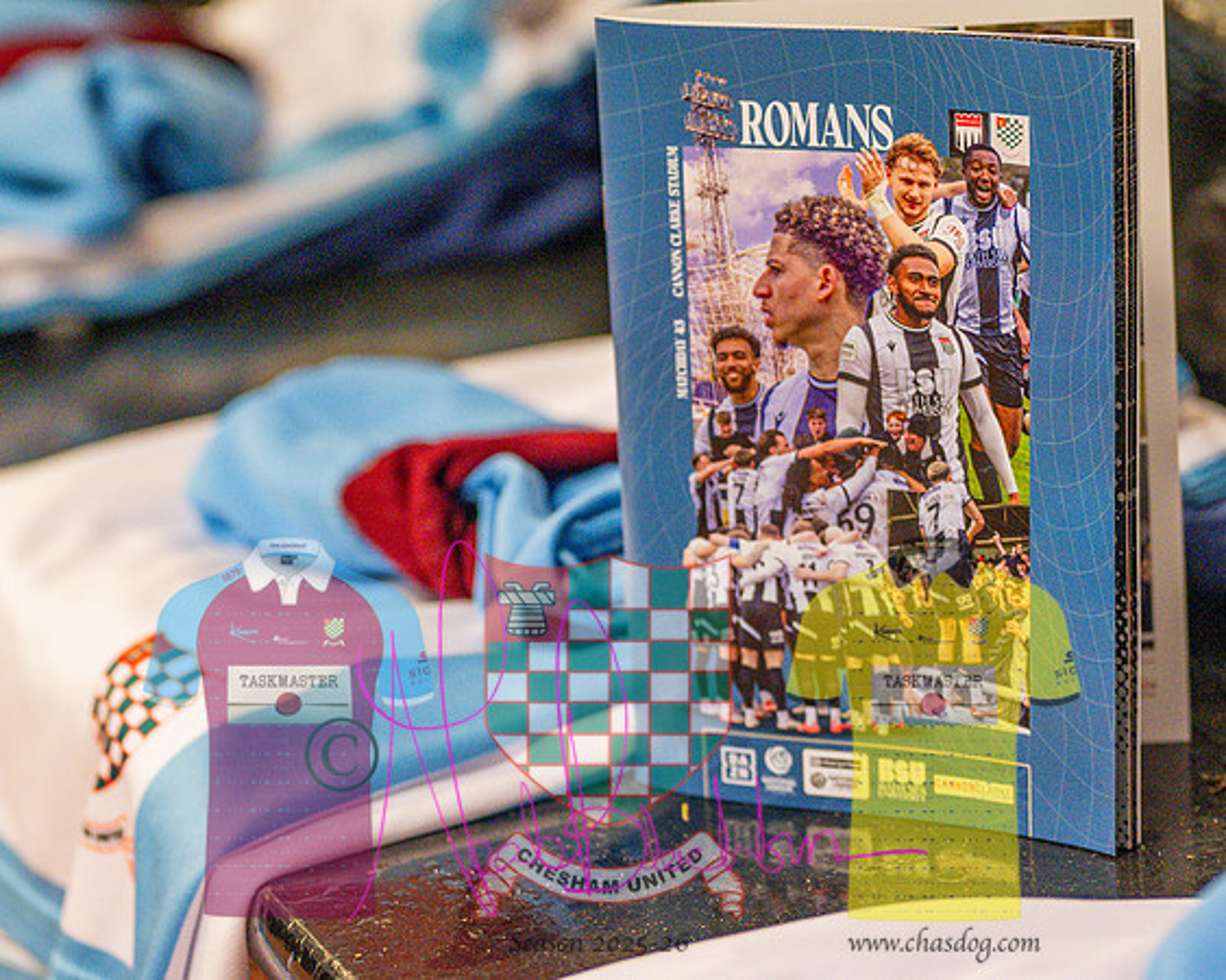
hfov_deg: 10.1
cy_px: 490
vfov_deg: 8.1
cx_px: 613
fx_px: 6907
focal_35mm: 190
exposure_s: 1/125
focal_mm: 113
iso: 2000
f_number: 2.7
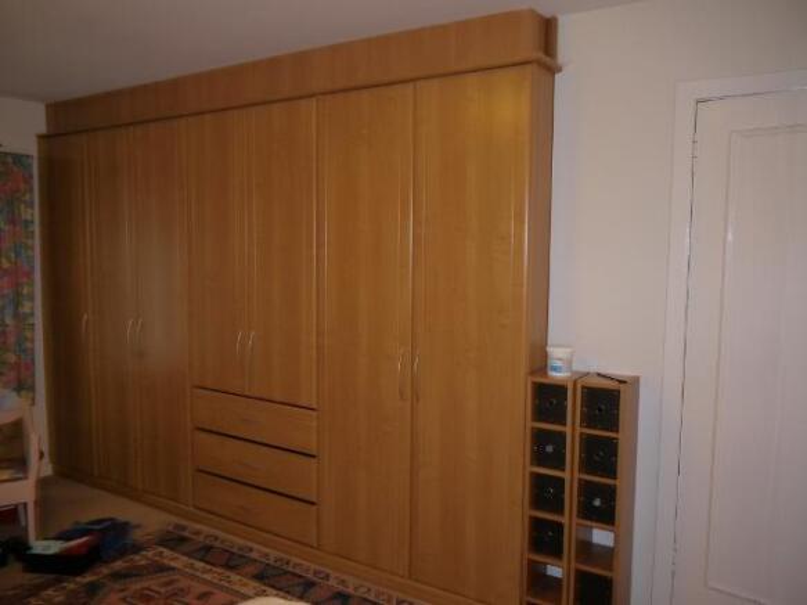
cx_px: 404
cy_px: 302
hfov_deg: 63.5
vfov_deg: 49.7
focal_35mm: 28
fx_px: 653
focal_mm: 14
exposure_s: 1/8
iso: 160
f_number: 3.5
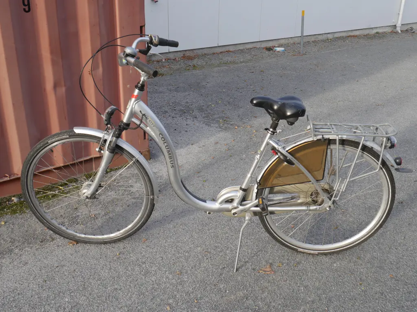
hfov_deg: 51.4
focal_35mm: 36
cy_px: 156
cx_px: 208
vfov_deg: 39.7
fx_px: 434
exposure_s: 1/60
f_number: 10
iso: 250
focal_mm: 18
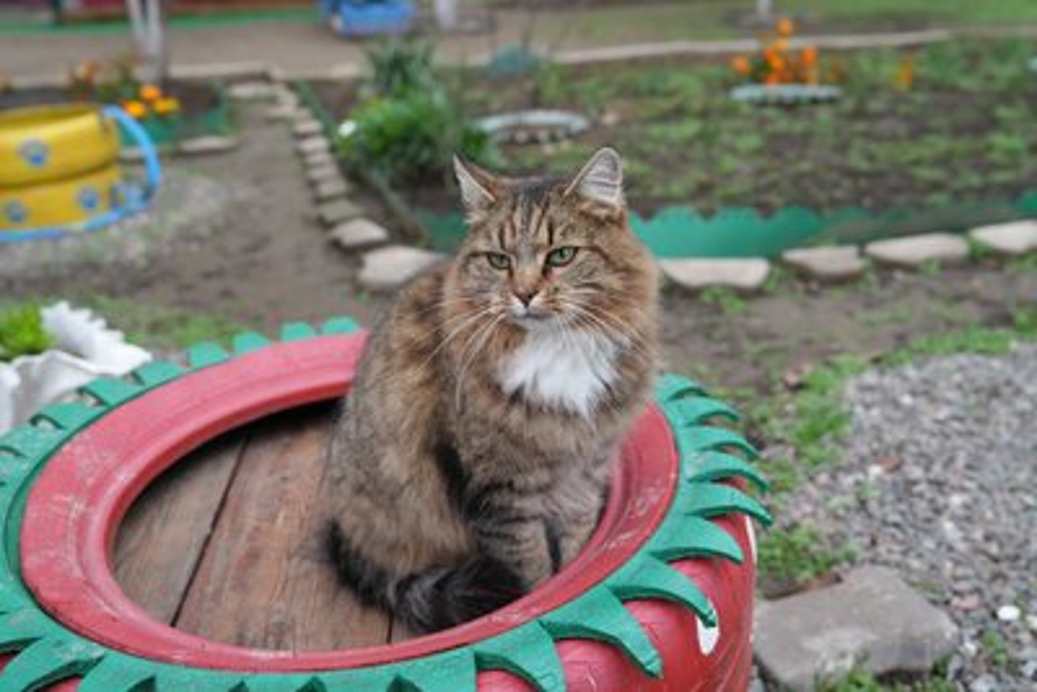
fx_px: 980
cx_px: 518
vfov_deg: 38.9
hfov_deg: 55.8
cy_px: 346
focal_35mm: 34
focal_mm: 34
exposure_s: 1/160
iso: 400
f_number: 4
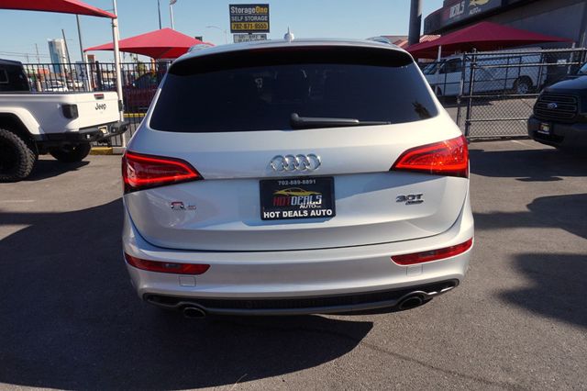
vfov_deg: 53.1
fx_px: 391
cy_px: 196
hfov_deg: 73.8
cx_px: 294
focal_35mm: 24
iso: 100
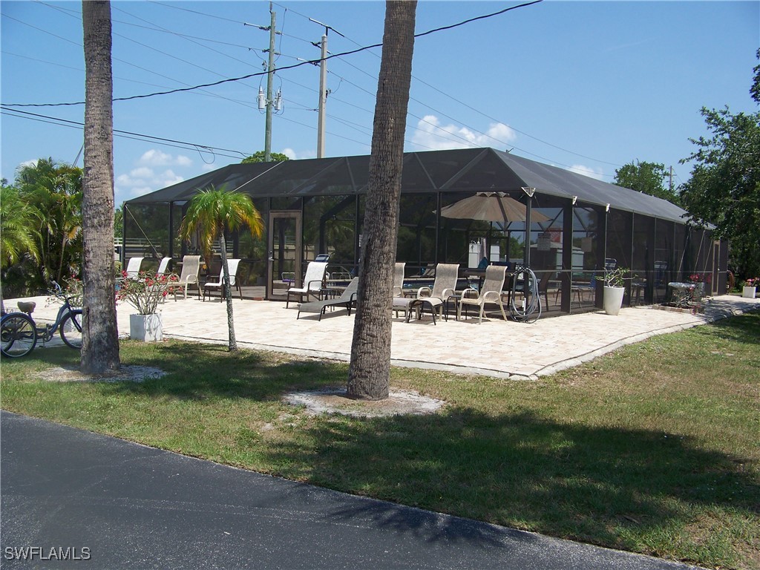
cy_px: 285
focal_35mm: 36
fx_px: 790
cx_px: 380
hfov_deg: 51.4
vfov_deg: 39.7
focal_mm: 5.85
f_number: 4
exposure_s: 1/500
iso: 64
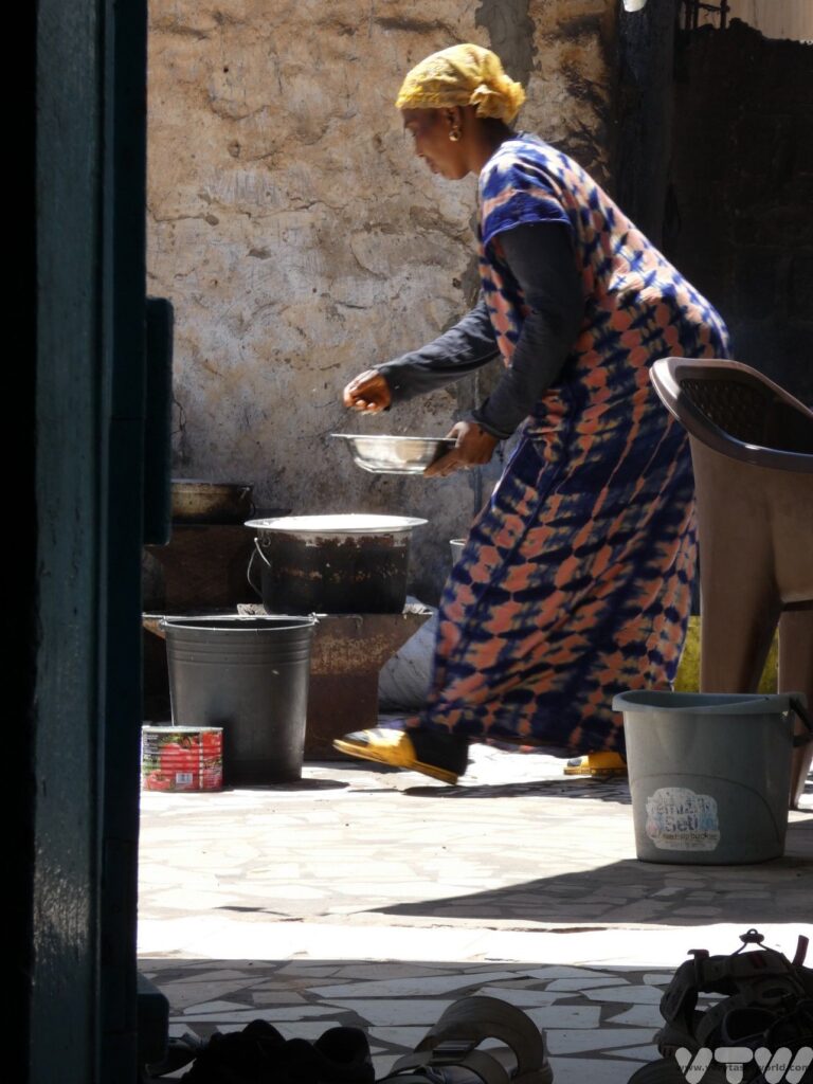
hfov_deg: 11.6
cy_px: 542
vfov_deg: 15.4
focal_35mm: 128
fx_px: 4008
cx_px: 406
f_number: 5.2
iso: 80
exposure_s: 1/160
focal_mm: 22.9
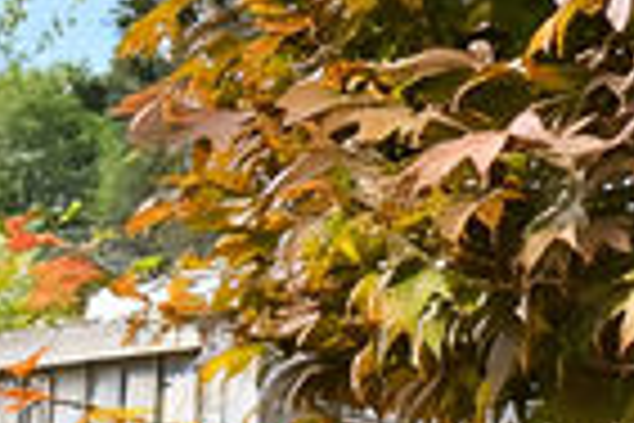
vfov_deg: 13.2
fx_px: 1796
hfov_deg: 12.3
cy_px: 443
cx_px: -1124
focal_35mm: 102
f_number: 10
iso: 250
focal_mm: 14
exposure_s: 1/400
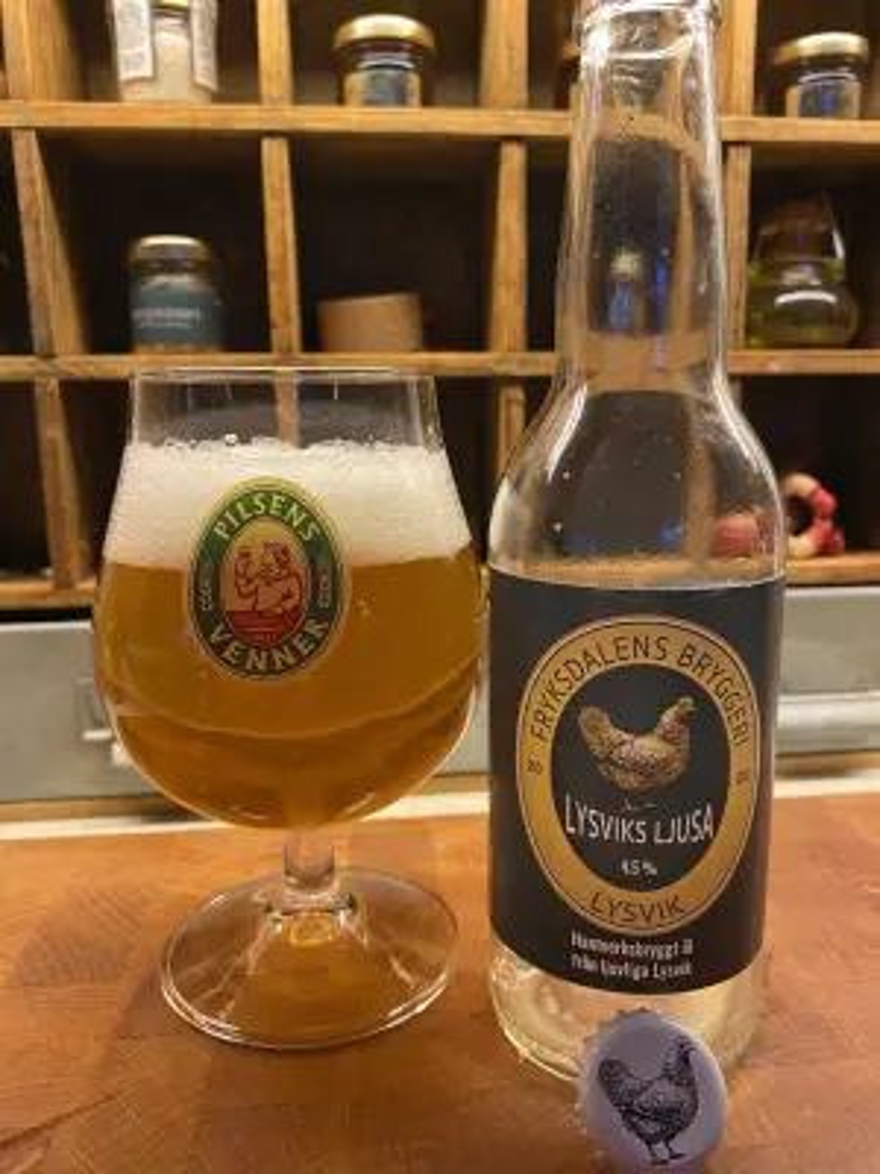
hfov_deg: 53.1
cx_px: 440
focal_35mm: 26
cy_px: 587
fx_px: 881
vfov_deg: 67.3
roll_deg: +0.9
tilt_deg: -9.0
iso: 80
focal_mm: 4.25
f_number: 1.8
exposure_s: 1/50
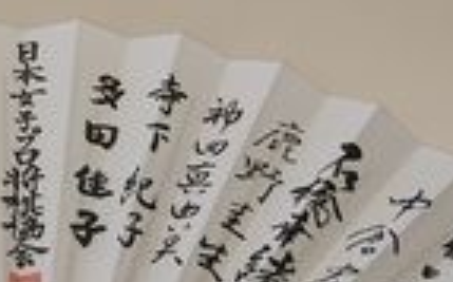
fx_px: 2079
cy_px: 265
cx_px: 10
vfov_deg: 7.7
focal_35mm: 169
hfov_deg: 12.3
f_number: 4.5
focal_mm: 35
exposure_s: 1/80
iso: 200
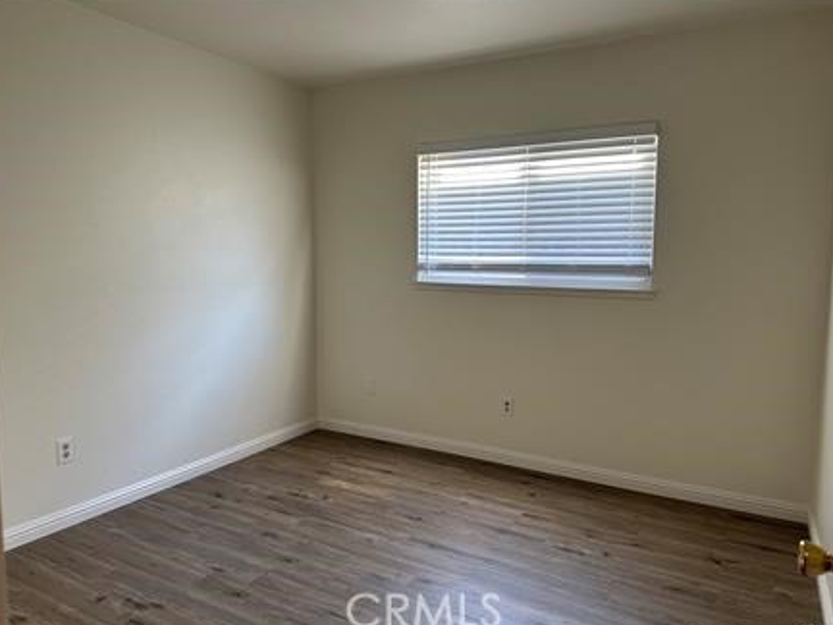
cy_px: 313
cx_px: 409
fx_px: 602
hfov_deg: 69.4
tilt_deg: -5.8
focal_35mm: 25
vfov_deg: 54.9
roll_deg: +0.0
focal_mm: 6.86
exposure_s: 1/60
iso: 125
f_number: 1.78
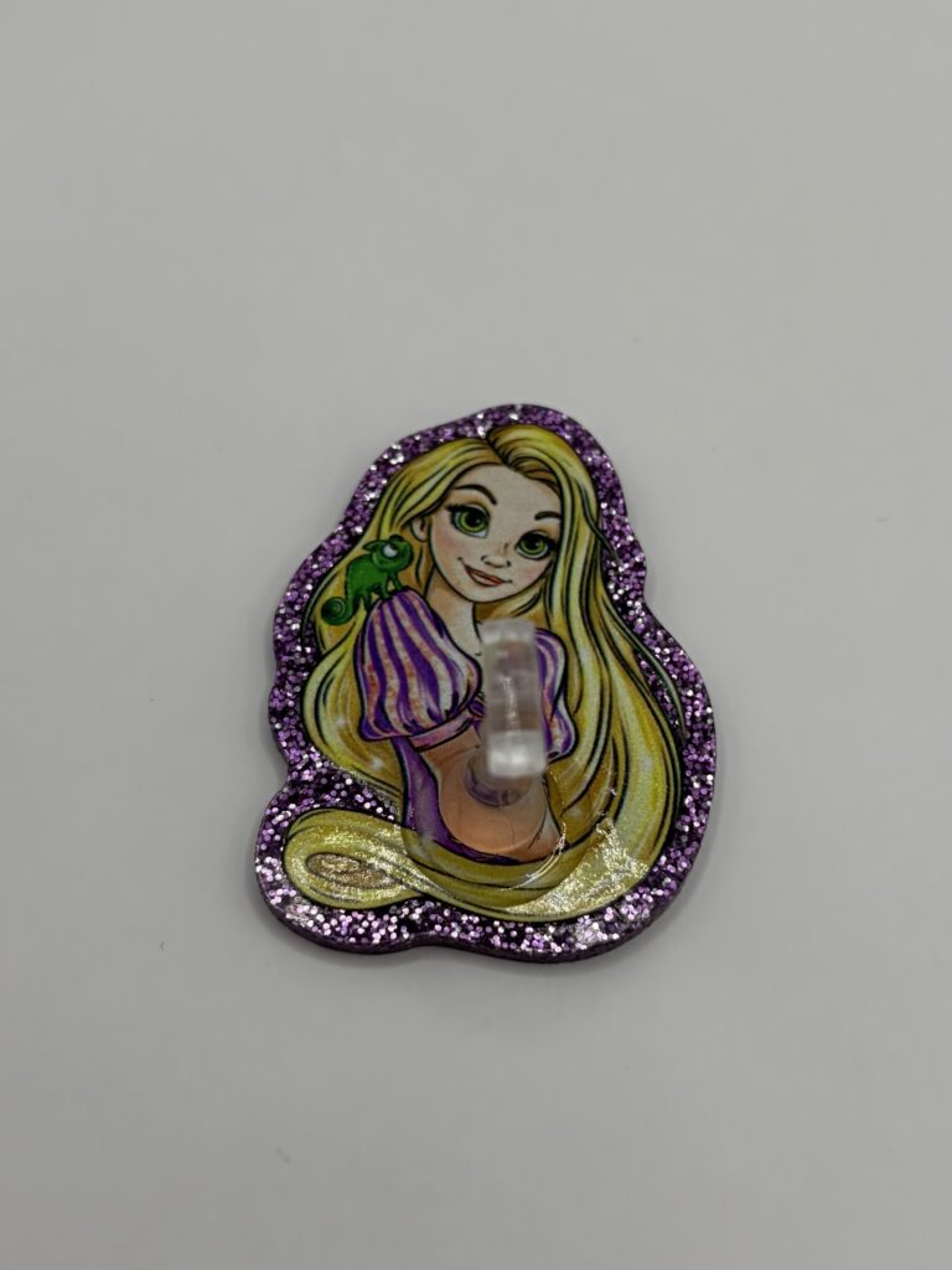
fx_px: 953
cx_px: 476
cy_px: 635
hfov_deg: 53.1
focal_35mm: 26
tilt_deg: -61.6
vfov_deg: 67.3
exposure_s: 1/1135
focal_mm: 5.96
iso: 50
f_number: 1.6
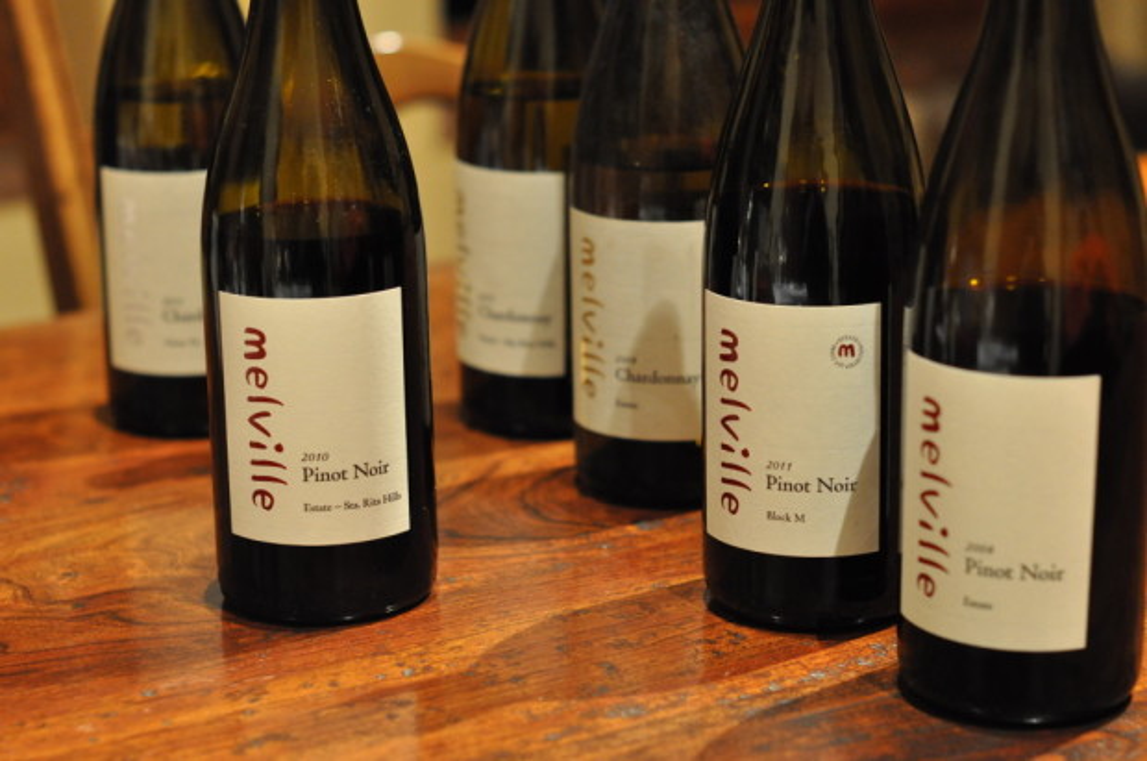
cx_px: 574
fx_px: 2385
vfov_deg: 18.1
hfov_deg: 27.0
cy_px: 380
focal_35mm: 75
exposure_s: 1/30
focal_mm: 50
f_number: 2.8
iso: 1400
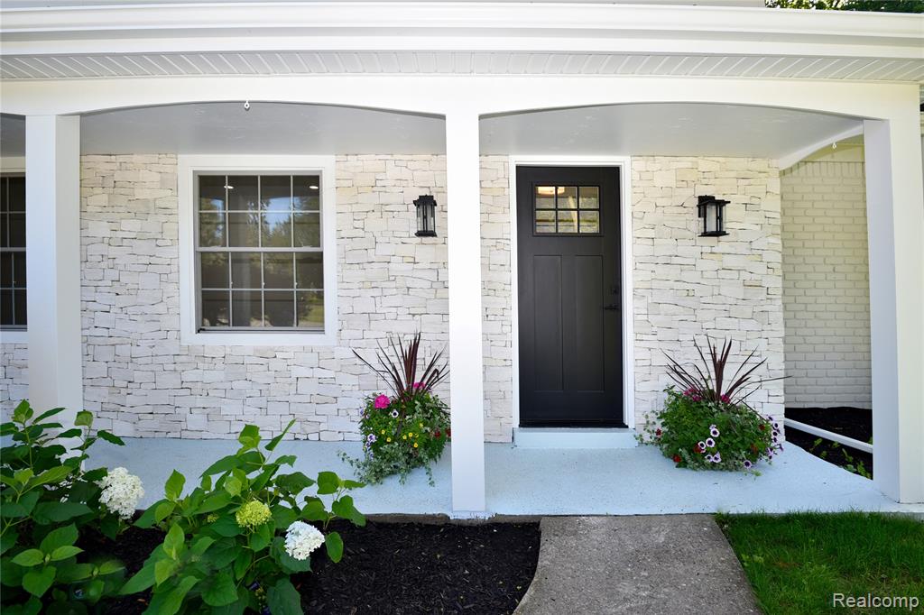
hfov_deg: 93.3
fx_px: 436
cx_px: 462
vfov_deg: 70.4
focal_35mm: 17
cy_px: 308
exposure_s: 1/60
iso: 125
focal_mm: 17
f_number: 7.1
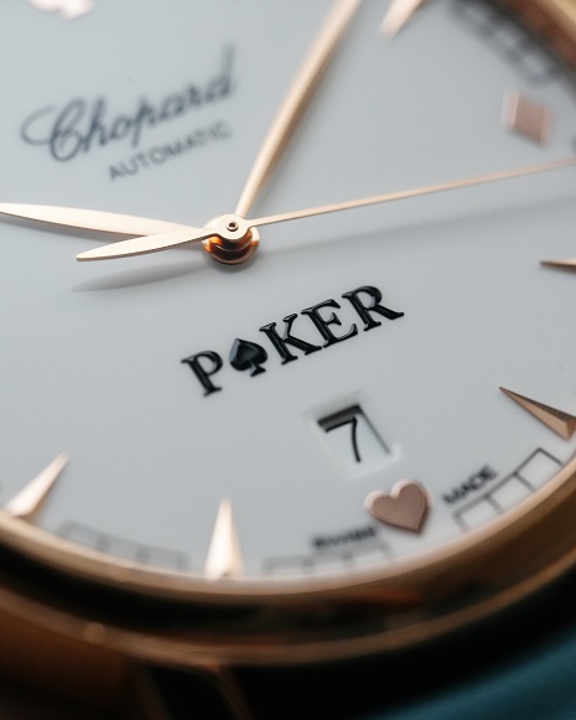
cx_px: 287
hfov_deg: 13.0
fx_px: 2535
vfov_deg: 16.2
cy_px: 355
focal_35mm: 119
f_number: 5.6
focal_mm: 105
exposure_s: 1/250
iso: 6400
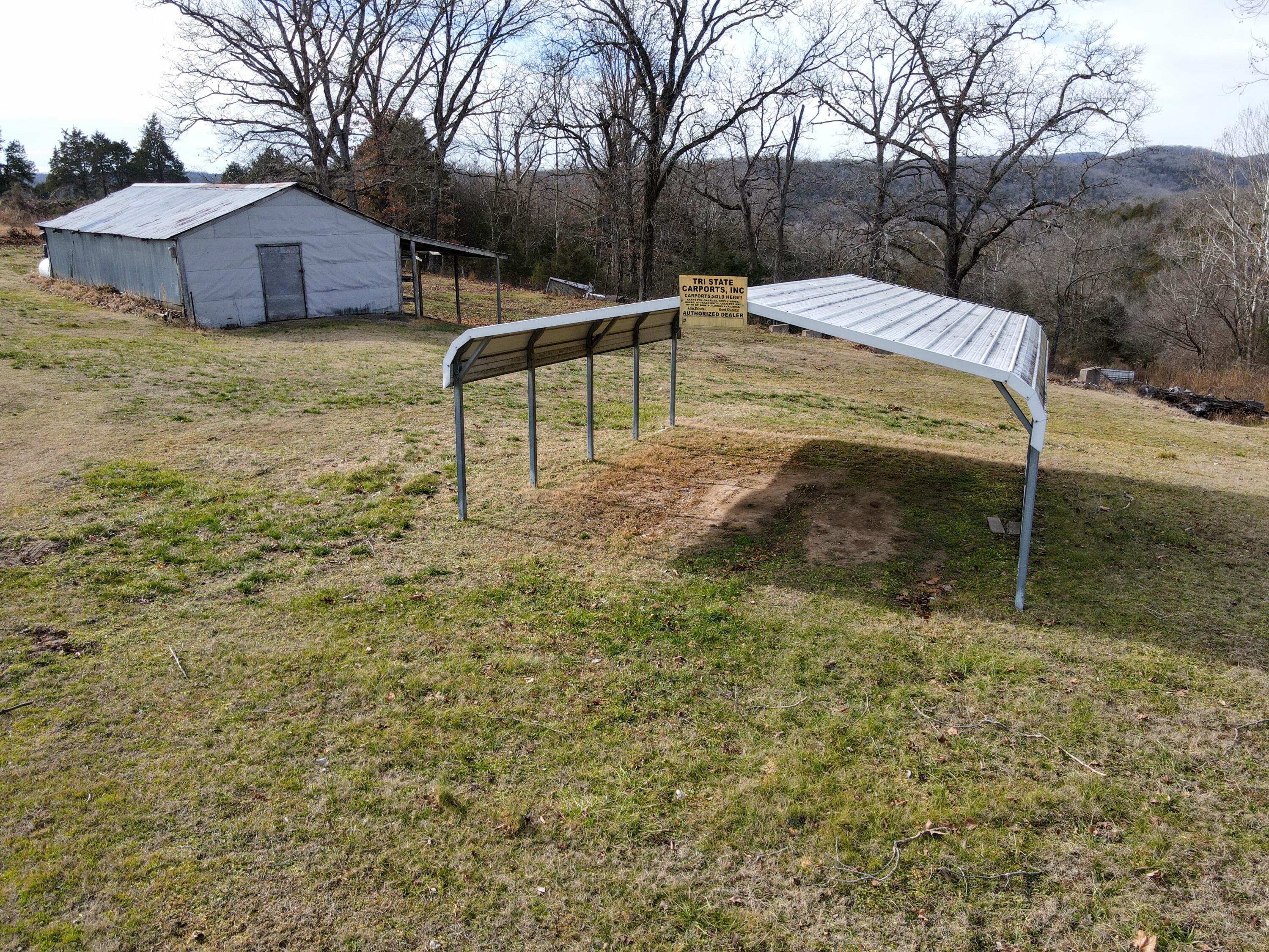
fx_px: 880
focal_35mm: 24
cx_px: 634
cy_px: 476
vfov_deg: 56.8
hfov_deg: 71.6
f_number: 2.8
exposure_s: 1/320
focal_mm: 4.5
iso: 100
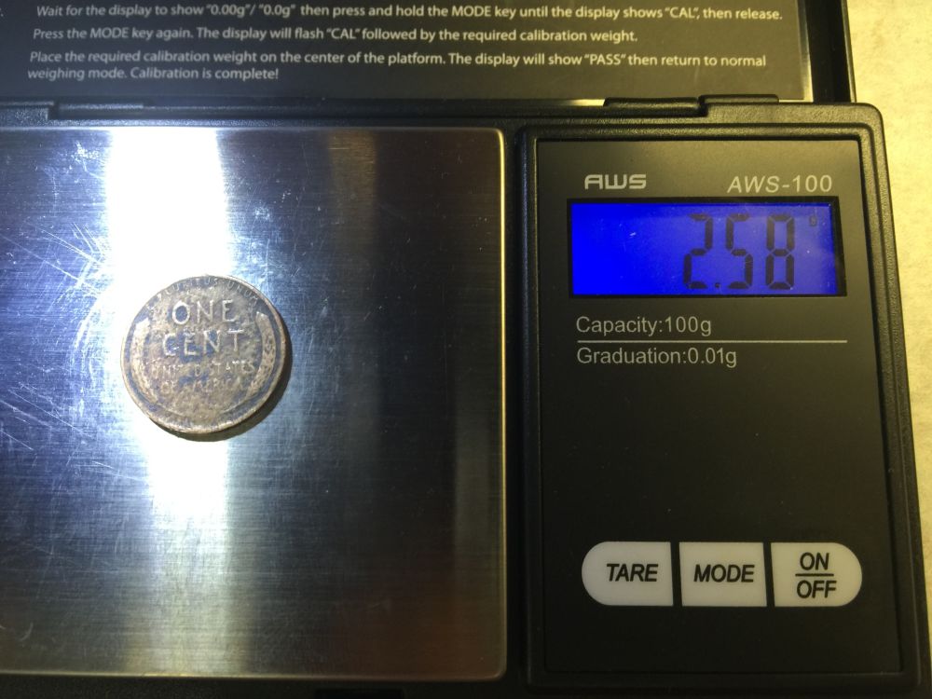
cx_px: 466
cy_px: 350
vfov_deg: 48.2
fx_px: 781
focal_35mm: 29
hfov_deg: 61.7
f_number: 2.2
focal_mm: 4.15
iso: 40
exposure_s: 1/15
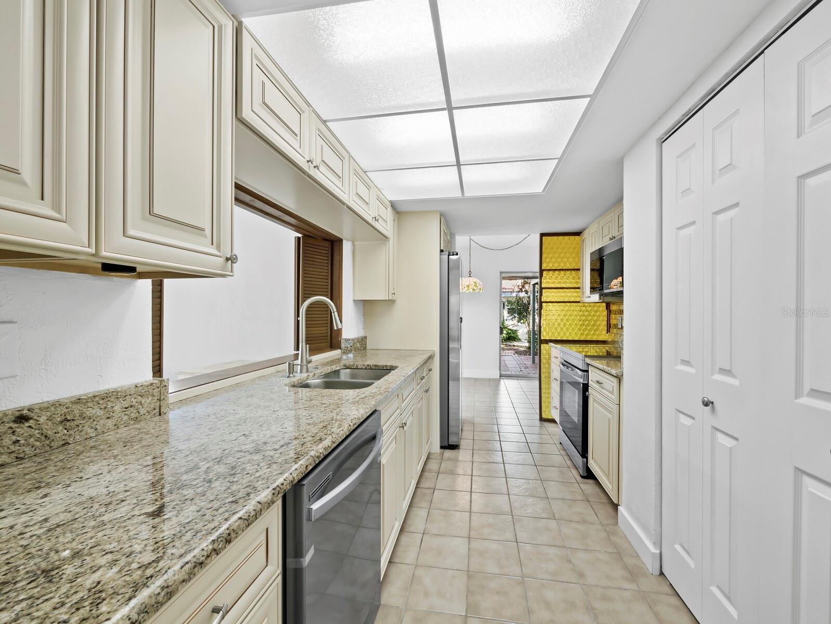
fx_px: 336
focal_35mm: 14
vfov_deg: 85.7
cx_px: 416
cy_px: 312
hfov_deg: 102.0
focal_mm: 7
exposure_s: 1/1.67
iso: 200
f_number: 11
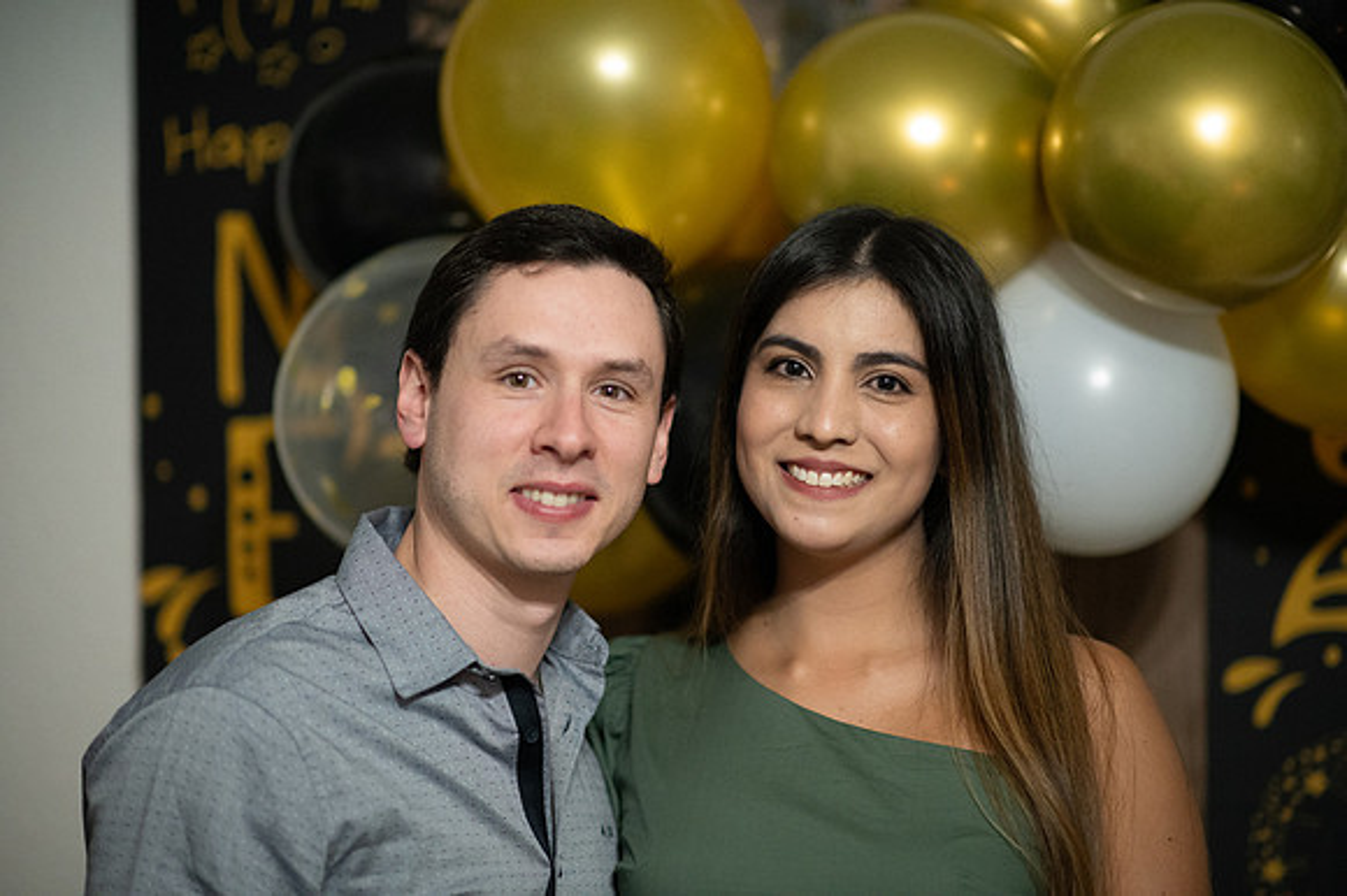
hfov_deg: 23.9
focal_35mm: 85
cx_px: 674
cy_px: 448
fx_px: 3178
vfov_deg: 16.1
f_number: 1.4
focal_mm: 85
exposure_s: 1/640
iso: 6400
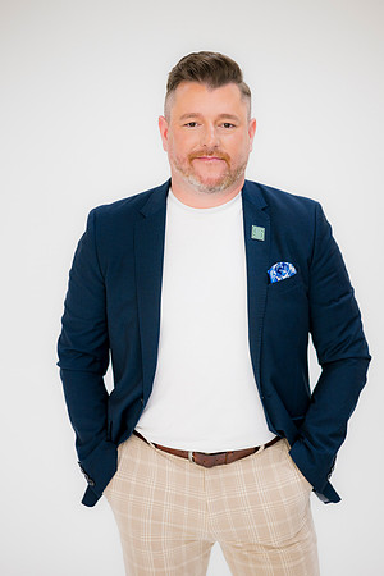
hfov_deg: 16.1
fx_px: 1360
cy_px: 288
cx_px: 192
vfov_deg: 23.9
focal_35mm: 85
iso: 200
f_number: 2.2
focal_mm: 85
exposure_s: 1/125
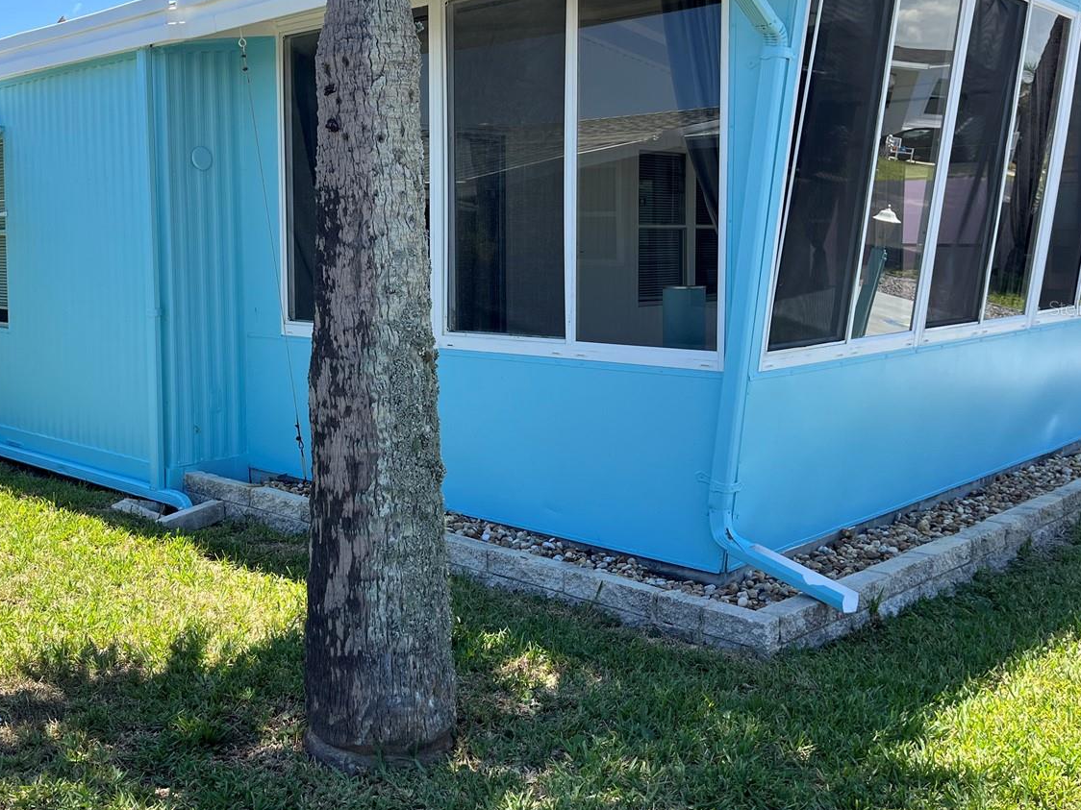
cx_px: 370
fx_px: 1155
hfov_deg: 49.4
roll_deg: +0.7
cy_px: 307
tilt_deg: -3.2
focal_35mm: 37
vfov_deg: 38.4
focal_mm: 5.1
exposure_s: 1/1580
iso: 50
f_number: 1.6
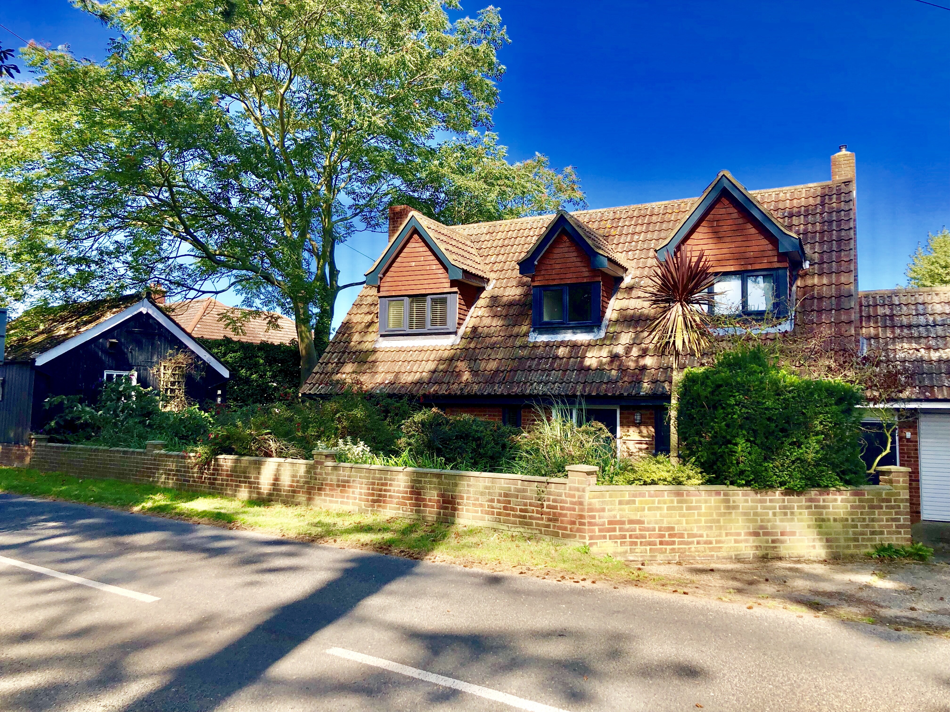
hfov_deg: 63.4
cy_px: 356
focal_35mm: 28
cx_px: 475
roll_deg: -1.6
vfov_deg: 49.7
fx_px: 768
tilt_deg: +5.0
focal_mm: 3.99
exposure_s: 1/827
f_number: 1.8
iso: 20
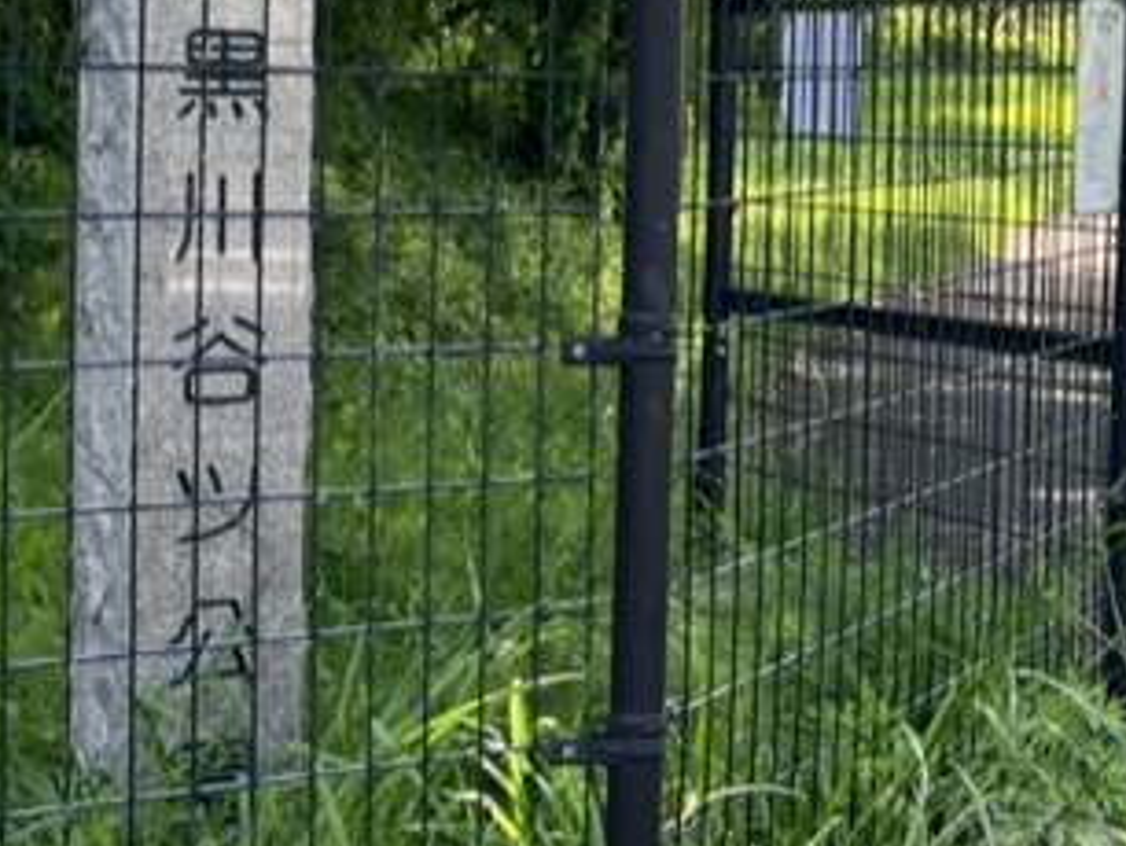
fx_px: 2832
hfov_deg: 21.6
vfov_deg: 16.9
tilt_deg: -2.7
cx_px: 1166
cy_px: 156
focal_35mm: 87
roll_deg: -2.7
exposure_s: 1/732
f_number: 1.6
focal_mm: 5.1
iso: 50
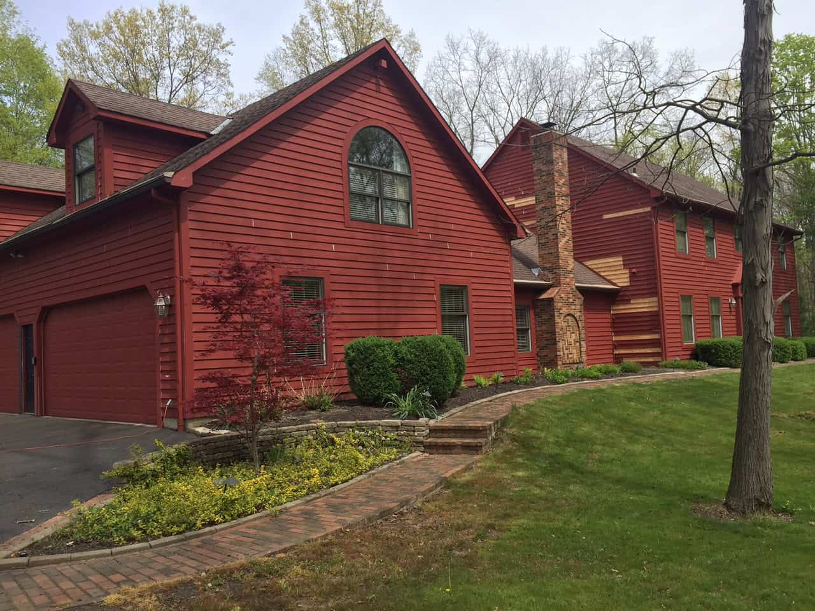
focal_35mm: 29
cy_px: 306
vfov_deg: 48.2
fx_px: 683
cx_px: 408
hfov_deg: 61.7
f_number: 2.2
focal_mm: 4.2
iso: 32
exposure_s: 1/1199
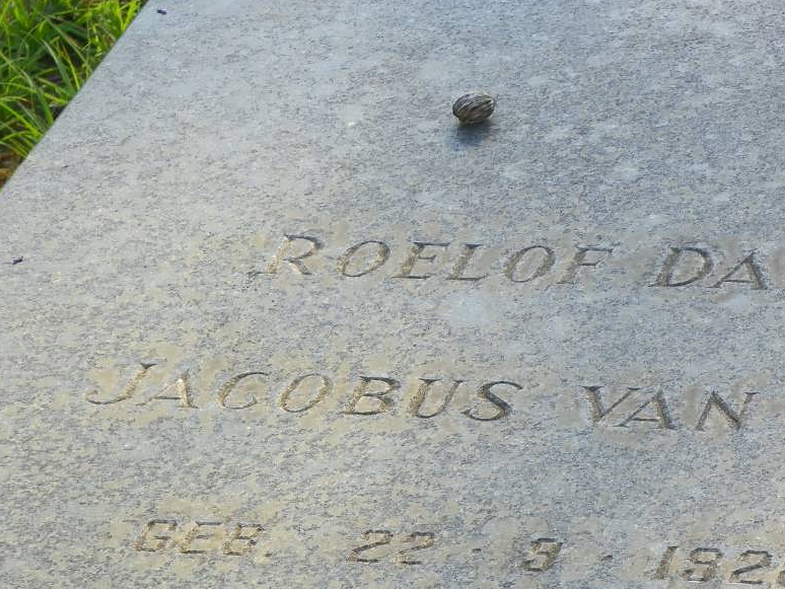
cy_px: 437
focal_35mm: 172
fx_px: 3902
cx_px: 540
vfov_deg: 8.6
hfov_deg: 11.5
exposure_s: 1/160
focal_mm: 19.7
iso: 64
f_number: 4
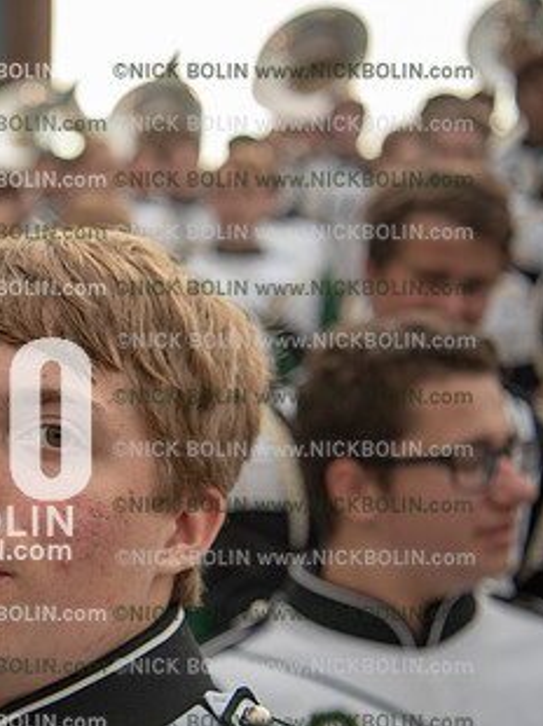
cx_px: -75
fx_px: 1508
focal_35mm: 72
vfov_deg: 27.0
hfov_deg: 19.4
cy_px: 451
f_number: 3.2
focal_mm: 40
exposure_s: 1/1000
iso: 800
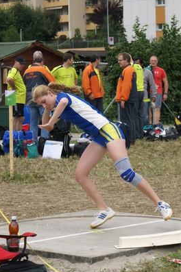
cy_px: 123
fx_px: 1080
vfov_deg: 14.4
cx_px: 111
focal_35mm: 143
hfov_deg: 9.6
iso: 100
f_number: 6.3
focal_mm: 70
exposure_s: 1/320
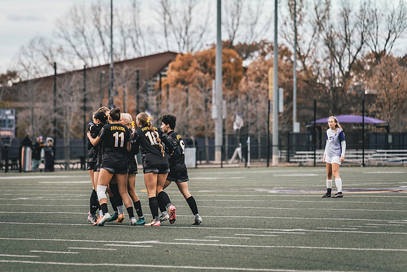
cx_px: 158
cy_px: 138
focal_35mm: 208
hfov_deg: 9.9
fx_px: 2351
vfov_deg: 6.6
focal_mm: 150
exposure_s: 1/1000
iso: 400
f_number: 2.8
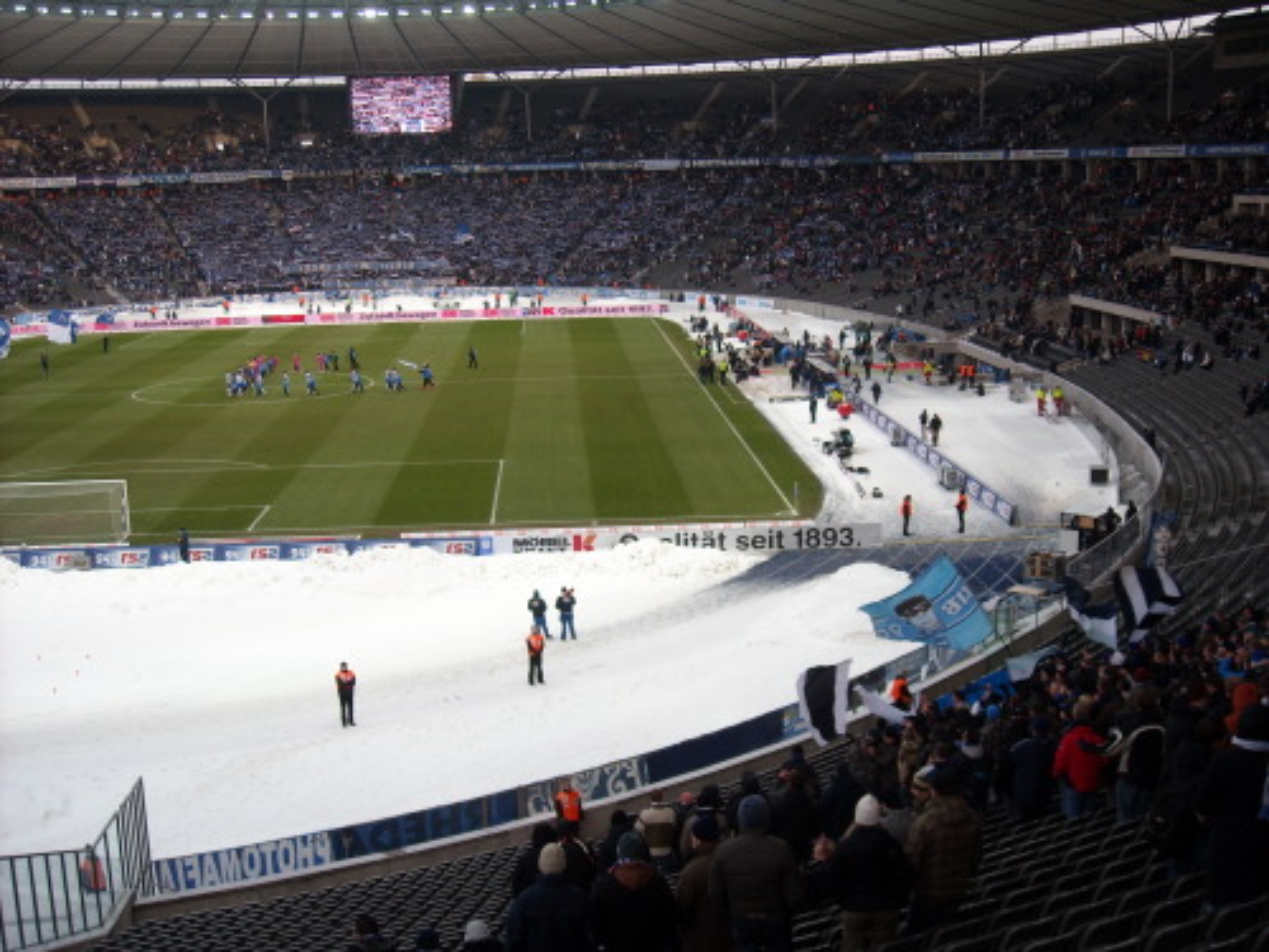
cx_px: 634
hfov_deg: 42.9
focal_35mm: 44
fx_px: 1613
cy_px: 476
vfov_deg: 32.9
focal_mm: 7.1
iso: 64
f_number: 3.1
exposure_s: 1/109
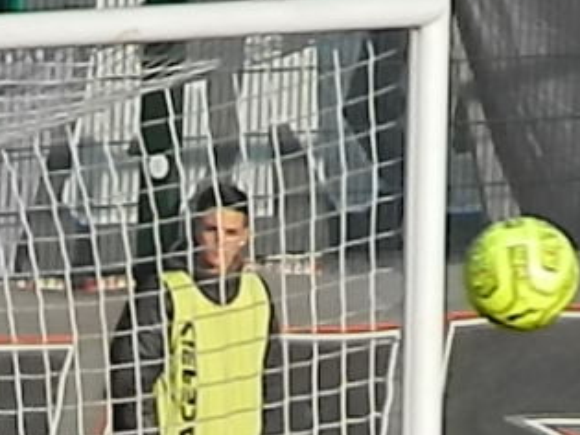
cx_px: -112
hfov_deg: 1.3
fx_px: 25308
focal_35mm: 1511
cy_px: 649
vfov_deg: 1.0
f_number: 5.7
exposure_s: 1/1000
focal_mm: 83.7
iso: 400
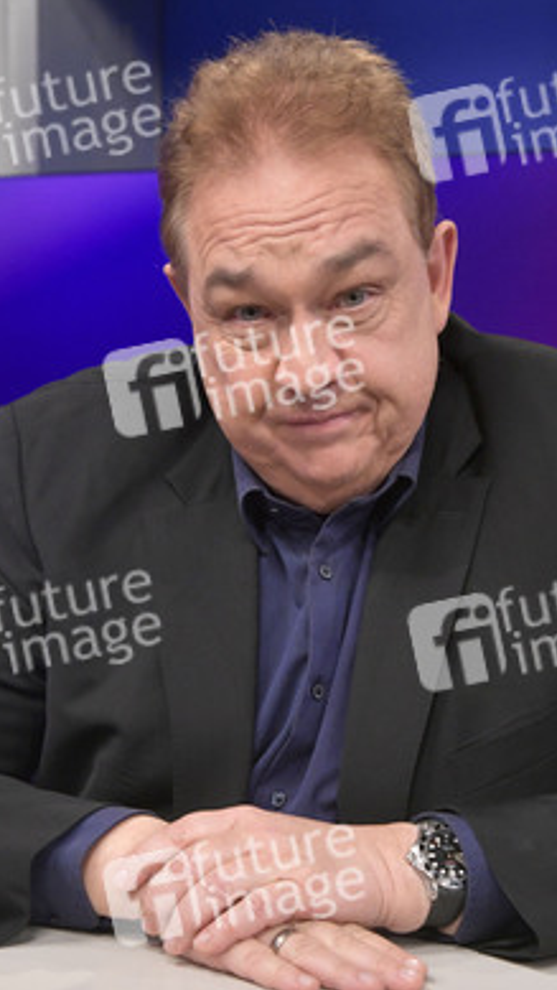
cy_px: 504
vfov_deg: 47.3
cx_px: 308
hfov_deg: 27.7
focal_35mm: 43
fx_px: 1128
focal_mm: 40
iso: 2500
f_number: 6.3
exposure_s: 1/200
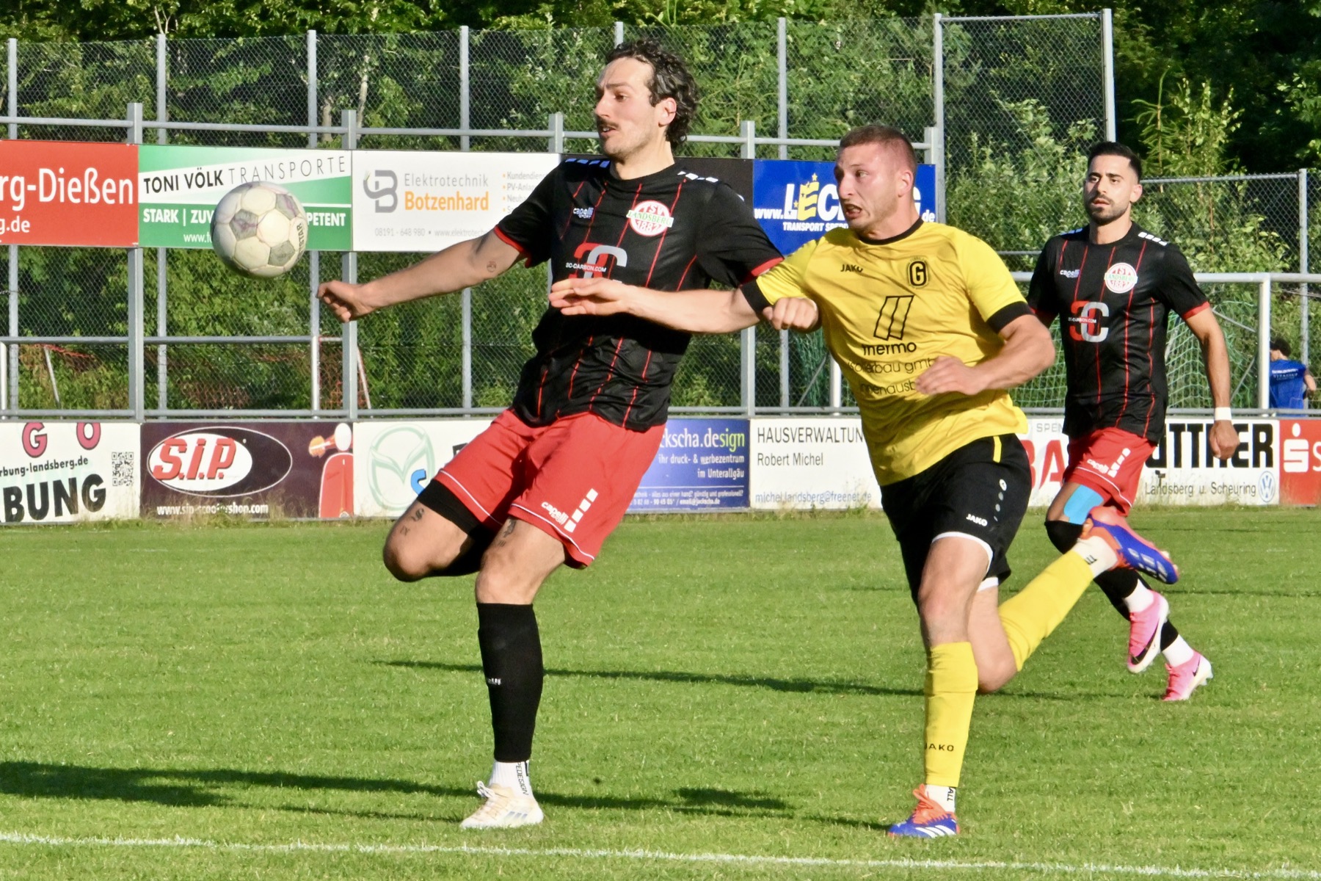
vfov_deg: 8.3
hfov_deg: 12.5
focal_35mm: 165
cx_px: 660
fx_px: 6054
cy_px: 440
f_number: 29
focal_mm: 165
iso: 3200
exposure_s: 1/1250
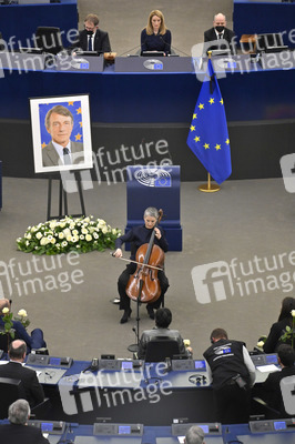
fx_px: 2401
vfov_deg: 10.6
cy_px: 222
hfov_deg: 7.0
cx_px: 148
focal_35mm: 195
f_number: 6
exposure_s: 1/400
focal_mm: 195
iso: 4000
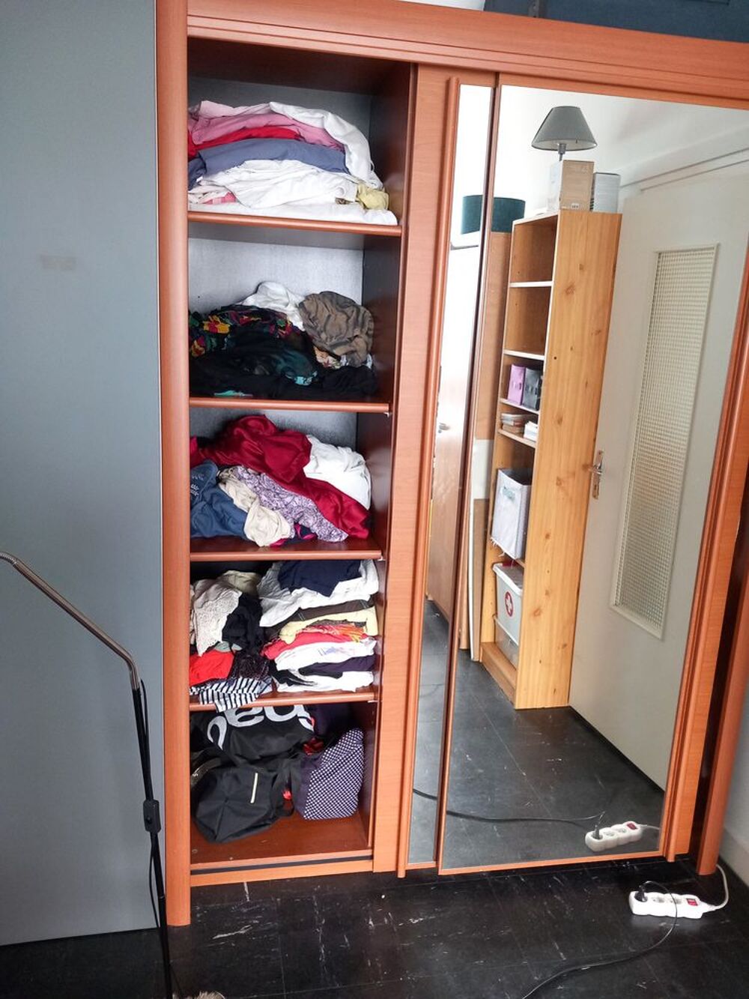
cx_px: 374
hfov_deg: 51.4
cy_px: 500
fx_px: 779
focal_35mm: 27
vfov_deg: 65.3
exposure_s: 1/25
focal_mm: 4
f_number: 1.8
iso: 244
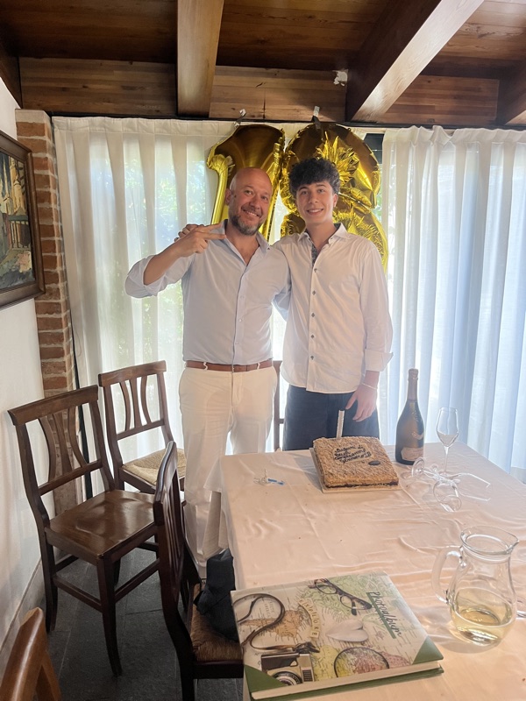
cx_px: 263
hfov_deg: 53.1
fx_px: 527
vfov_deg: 67.3
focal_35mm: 26
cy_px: 350
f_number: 1.6
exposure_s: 1/50
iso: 125
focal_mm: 5.1
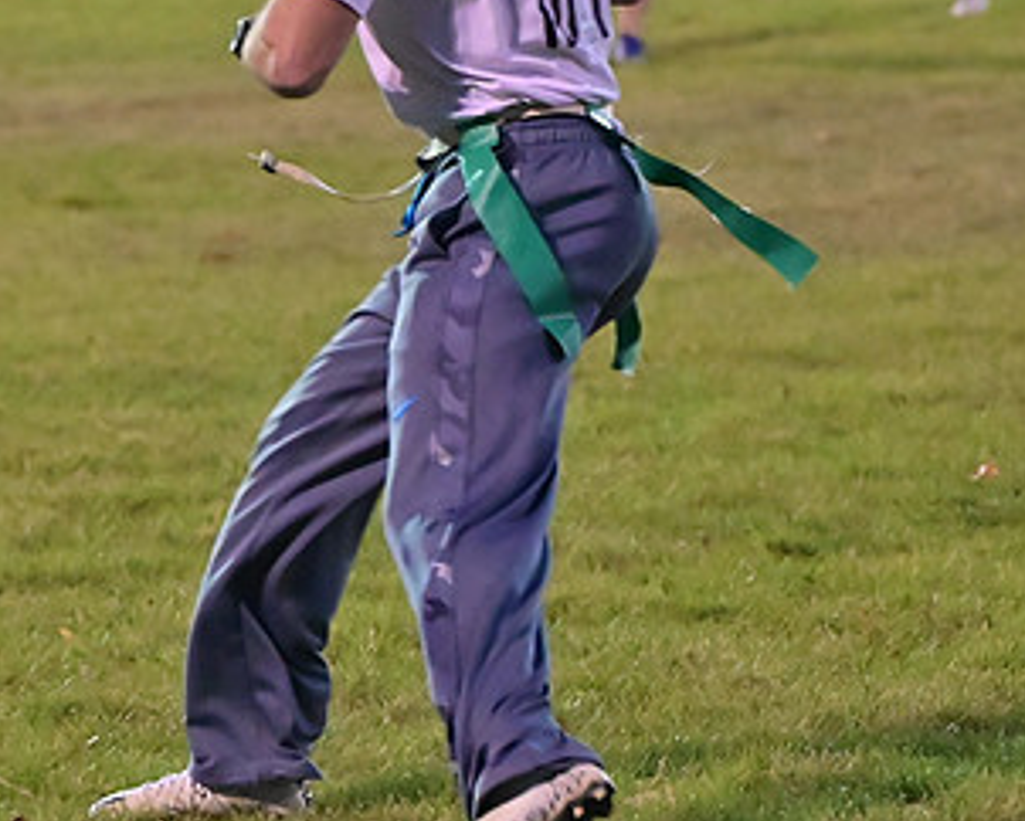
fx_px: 8591
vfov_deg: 5.5
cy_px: 205
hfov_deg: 6.8
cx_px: 411
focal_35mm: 283
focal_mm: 105
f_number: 4
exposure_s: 1/400
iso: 6400
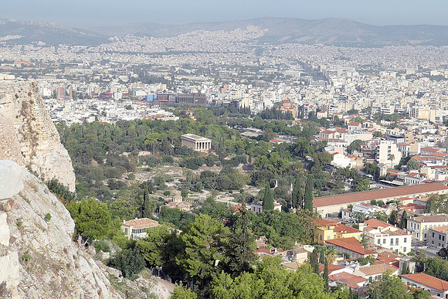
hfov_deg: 29.6
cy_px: 150
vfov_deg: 20.0
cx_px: 224
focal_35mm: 68
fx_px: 846
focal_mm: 16.7
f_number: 4.1
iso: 200
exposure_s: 1/1000
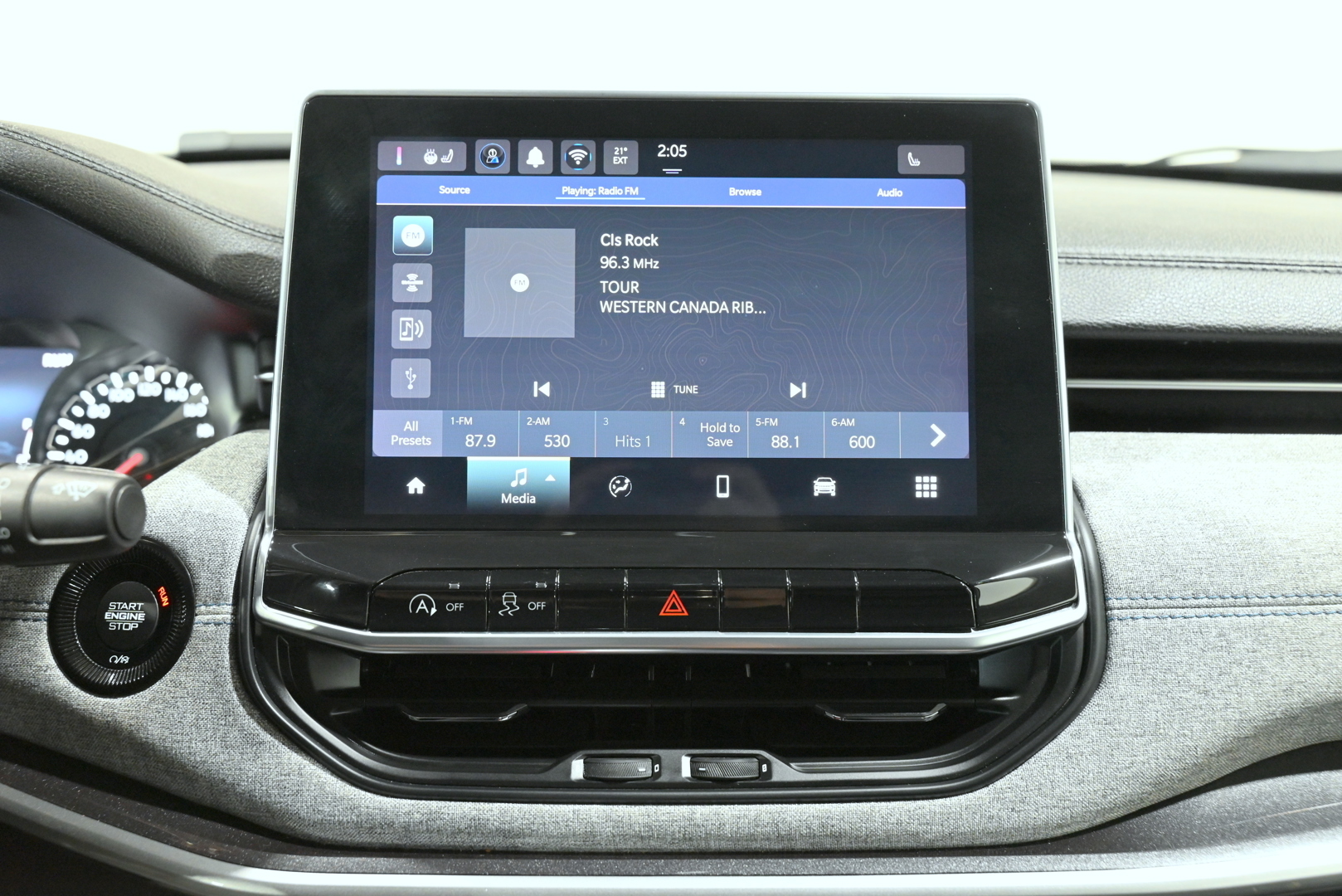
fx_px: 1249
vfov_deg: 39.4
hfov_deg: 56.5
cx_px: 671
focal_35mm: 34
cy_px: 448
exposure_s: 1/40
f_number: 4.5
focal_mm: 33.5
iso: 2500
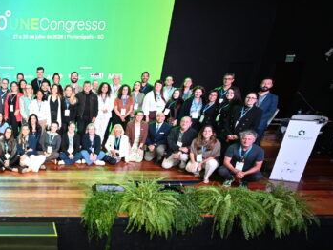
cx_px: 14
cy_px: 157
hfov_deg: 54.0
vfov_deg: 50.8
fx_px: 260
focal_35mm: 27
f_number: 2.8
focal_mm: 14
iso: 1000
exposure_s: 1/160
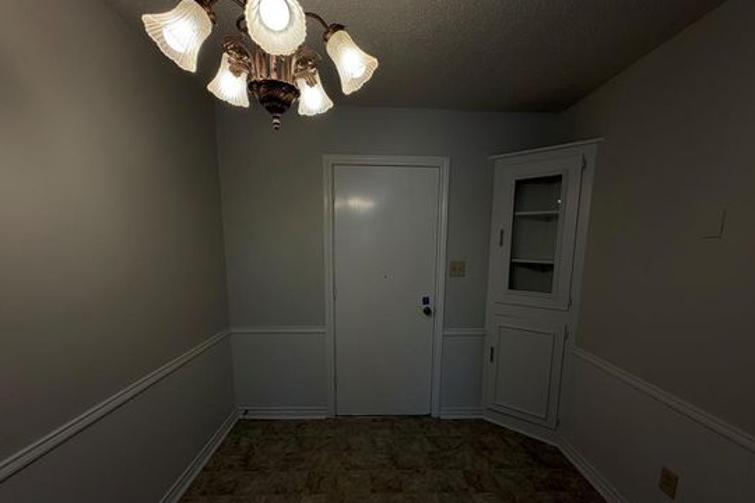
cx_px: 384
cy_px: 298
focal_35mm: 16
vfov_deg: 73.1
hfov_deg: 96.7
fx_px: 336
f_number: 2.2
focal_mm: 2.22
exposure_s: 1/120
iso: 100
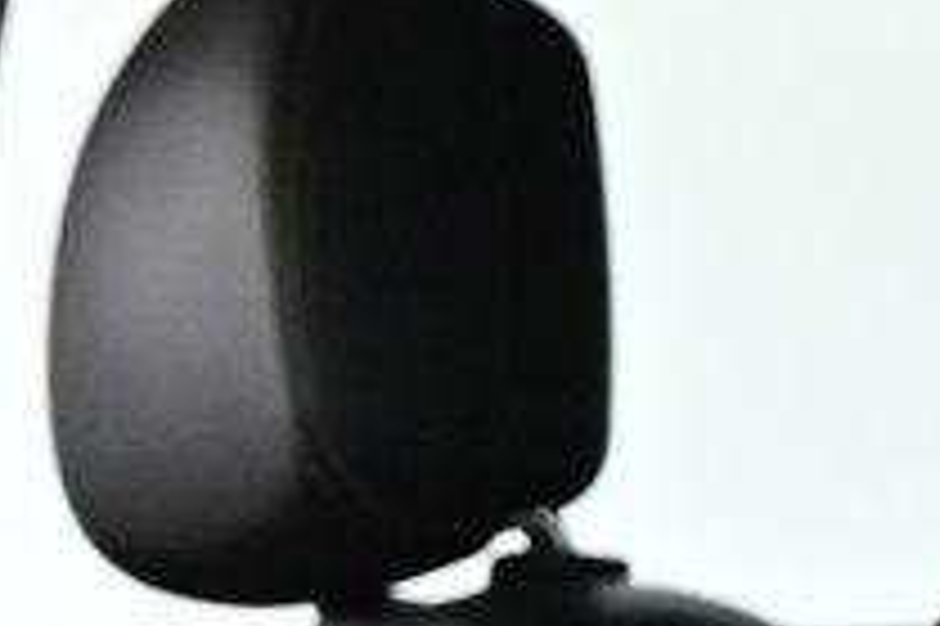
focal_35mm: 227
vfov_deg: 6.0
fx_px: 5921
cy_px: 896
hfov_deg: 8.1
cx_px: -1552
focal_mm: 19.5
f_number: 3.8
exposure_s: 1/60
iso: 3600
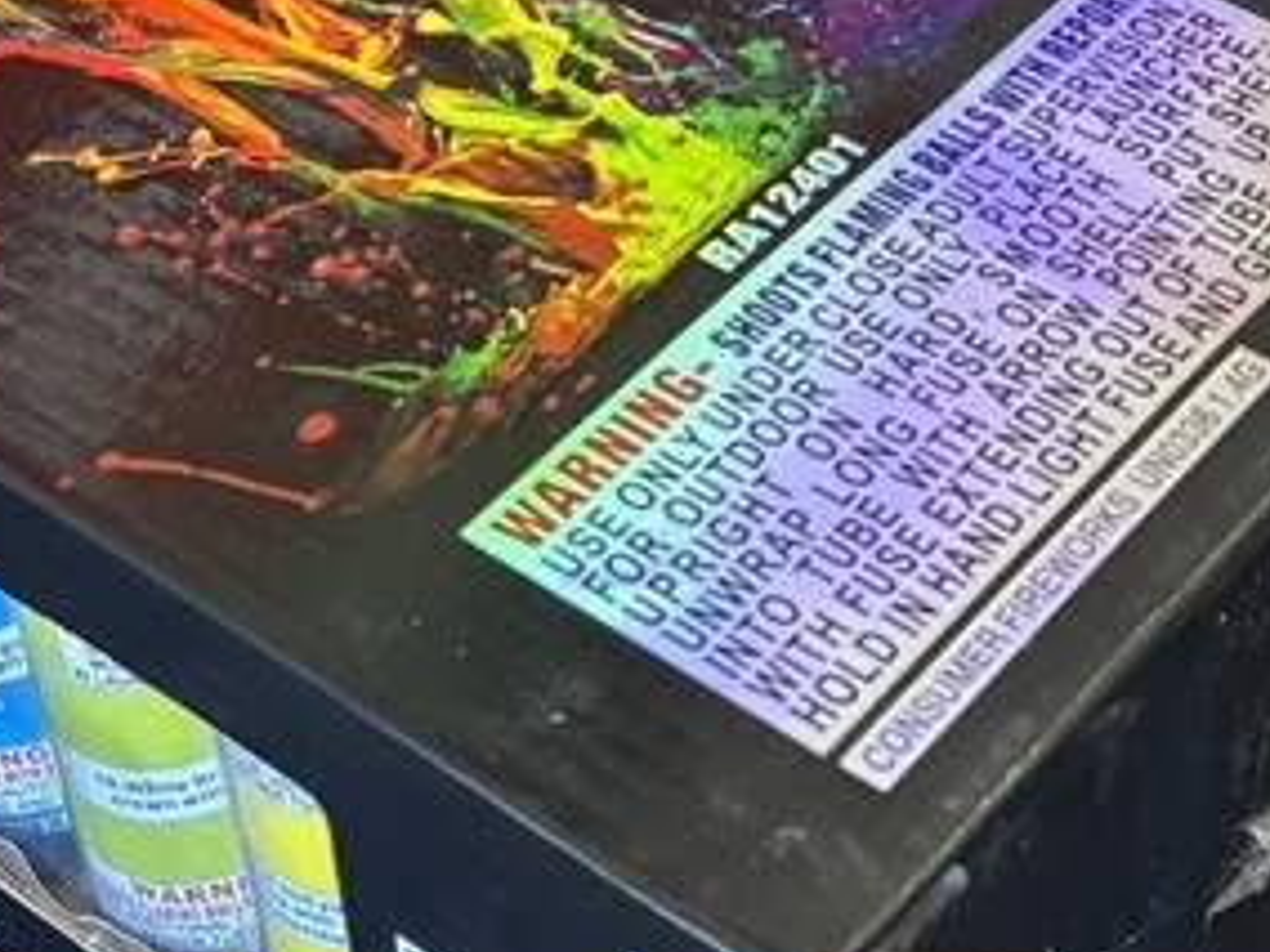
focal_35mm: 110
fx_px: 4036
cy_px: -545
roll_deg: +2.0
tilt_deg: -32.5
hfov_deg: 17.8
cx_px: 899
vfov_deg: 12.7
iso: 125
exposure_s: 1/60
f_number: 1.6
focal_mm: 5.96
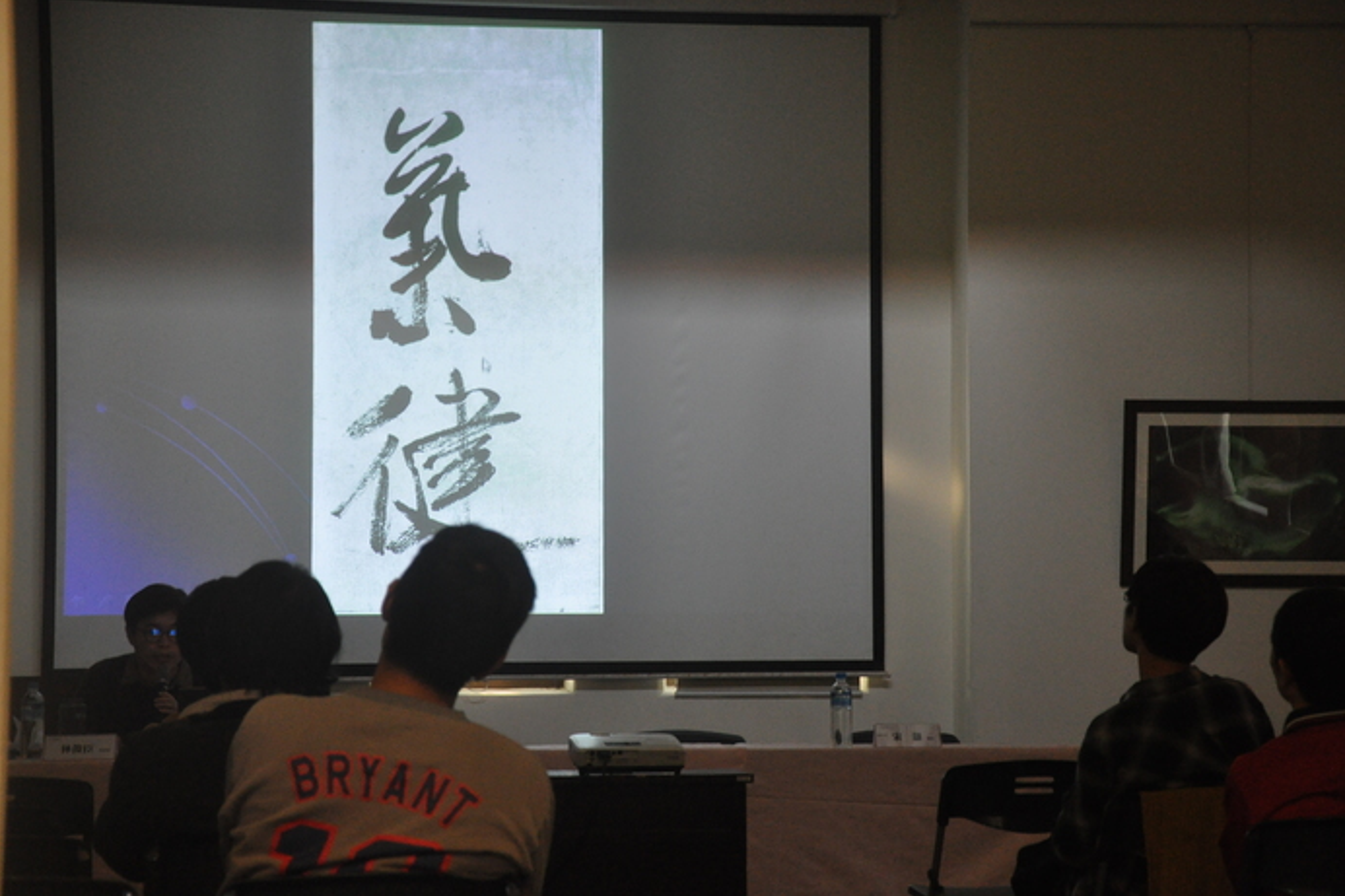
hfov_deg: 21.7
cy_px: 448
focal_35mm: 94
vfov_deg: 14.5
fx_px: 3511
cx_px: 669
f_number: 5.3
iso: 1600
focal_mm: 62
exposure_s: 1/45
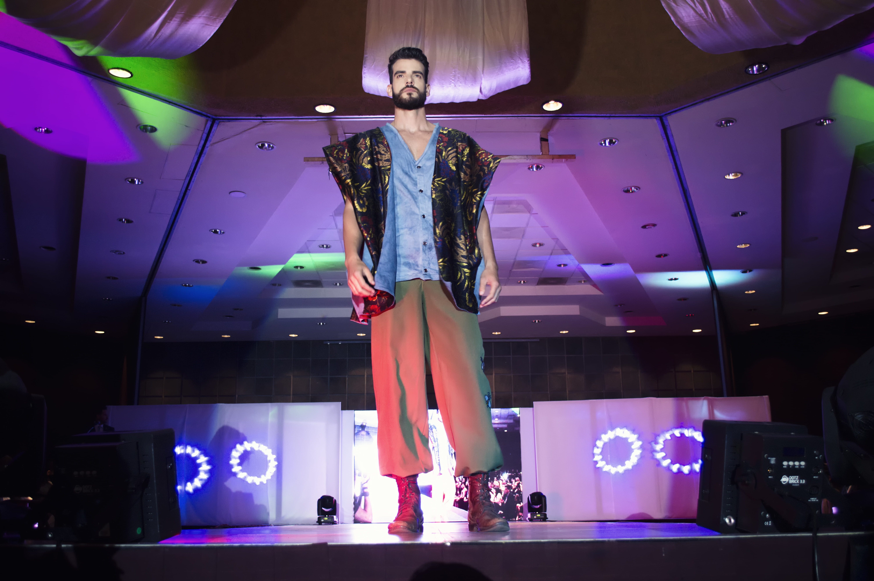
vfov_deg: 39.9
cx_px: 437
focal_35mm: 33
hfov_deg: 57.3
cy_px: 290
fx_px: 800
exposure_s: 1/40
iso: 500
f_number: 4
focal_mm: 22
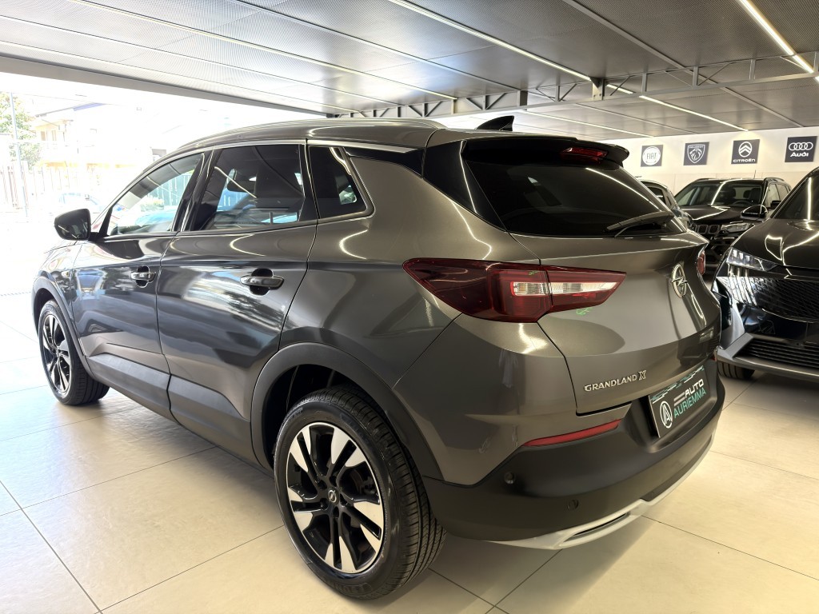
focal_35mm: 24
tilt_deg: -10.1
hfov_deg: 71.6
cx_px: 410
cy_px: 307
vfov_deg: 56.8
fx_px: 568
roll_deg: +1.0
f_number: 1.78
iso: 200
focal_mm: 6.76
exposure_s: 1/94
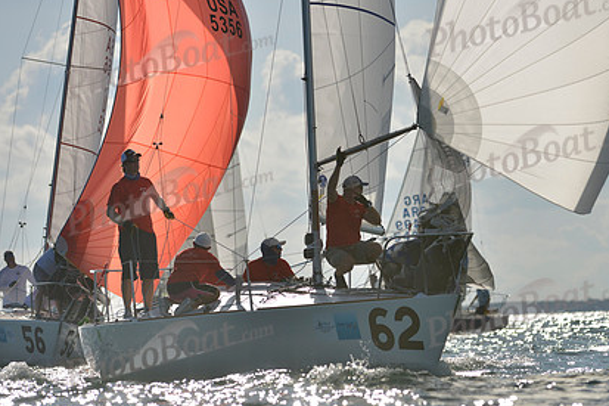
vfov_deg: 4.9
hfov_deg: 7.3
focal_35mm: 281
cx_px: 351
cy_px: 253
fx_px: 4751
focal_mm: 200
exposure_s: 1/6400
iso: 200
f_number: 4
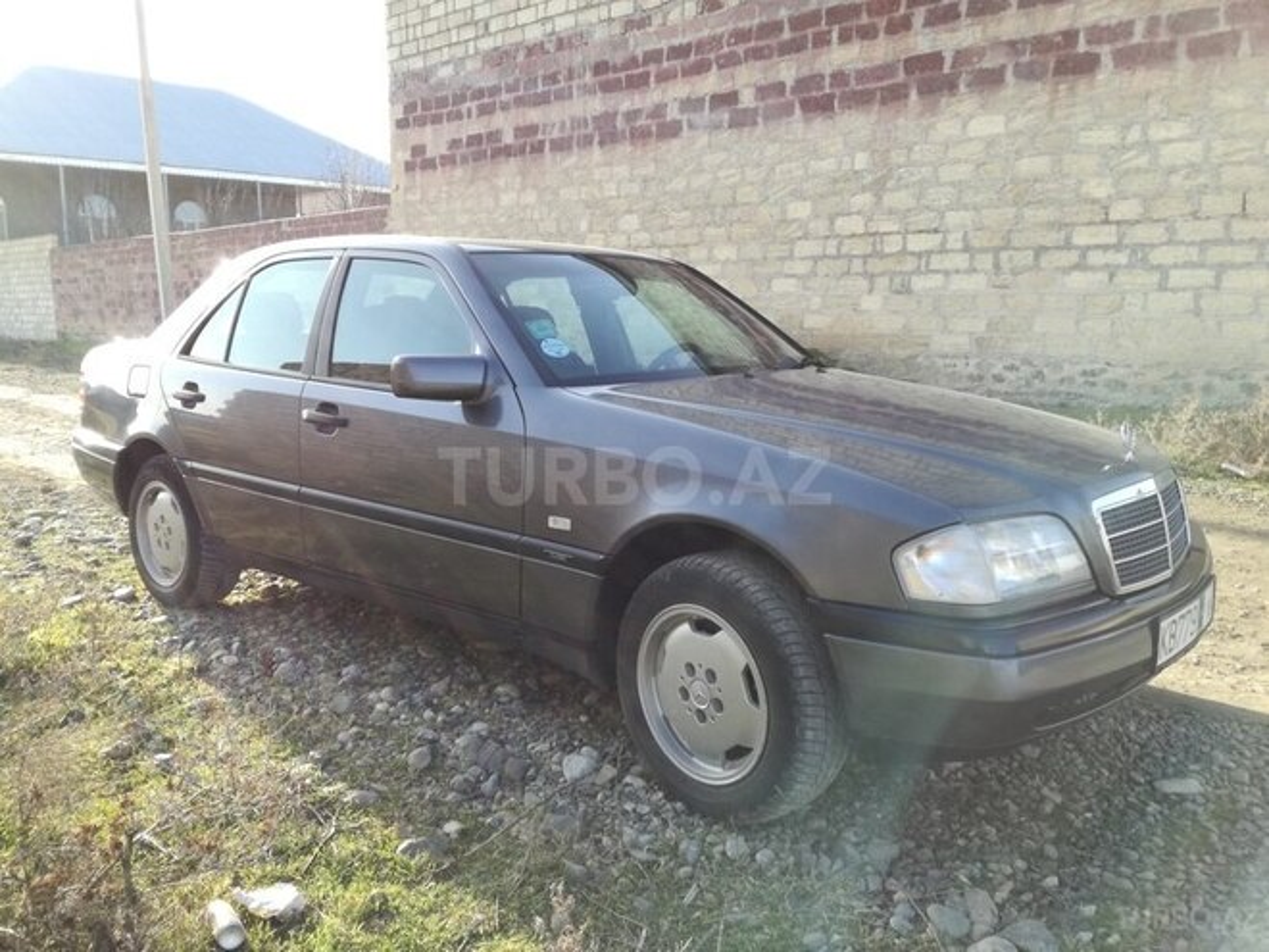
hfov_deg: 65.3
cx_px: 634
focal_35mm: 27
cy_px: 476
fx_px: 990
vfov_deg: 51.4
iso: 50
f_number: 2
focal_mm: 3.79
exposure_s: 1/238
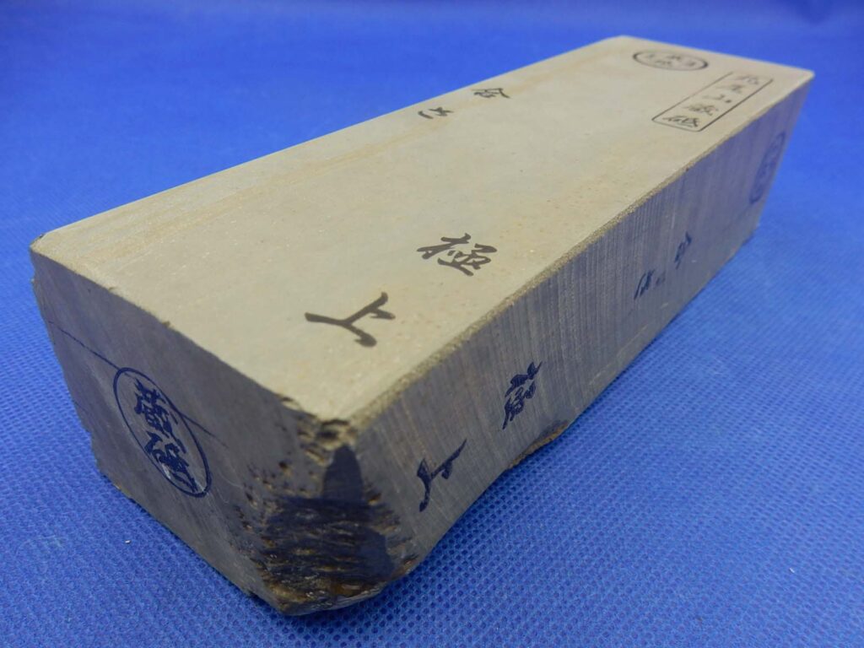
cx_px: 432
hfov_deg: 69.4
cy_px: 324
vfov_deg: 54.9
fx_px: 624
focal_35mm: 25
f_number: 3.7
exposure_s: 1/80
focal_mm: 4.5
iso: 125
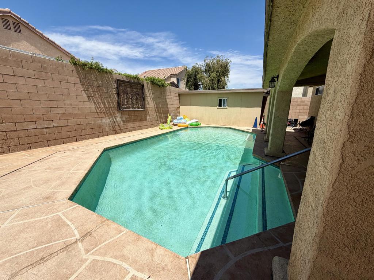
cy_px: 140
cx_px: 187
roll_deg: -0.3
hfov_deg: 102.1
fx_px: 151
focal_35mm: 14
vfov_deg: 85.7
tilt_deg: -12.6
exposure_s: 1/1285
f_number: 2.2
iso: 20
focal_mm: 2.22
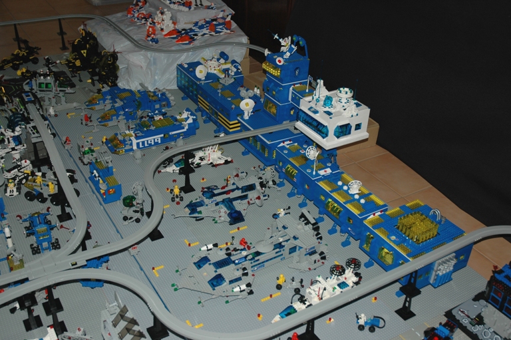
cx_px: 256
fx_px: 574
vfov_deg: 33.0
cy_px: 170
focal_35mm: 40
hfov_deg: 48.0
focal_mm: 27
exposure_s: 1/60
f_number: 3.8
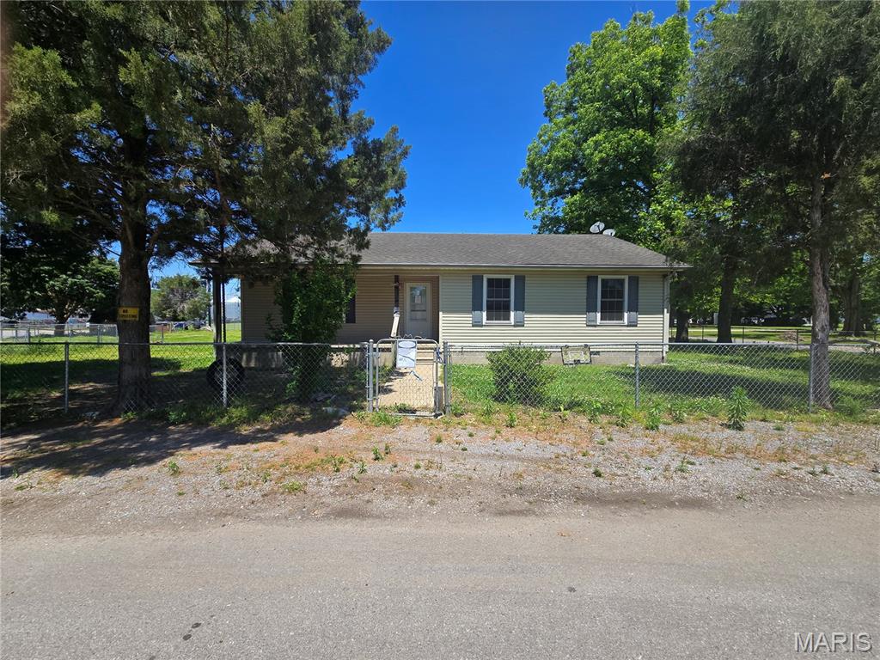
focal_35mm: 13
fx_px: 330
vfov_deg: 89.9
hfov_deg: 106.2
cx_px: 440
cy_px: 330
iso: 50
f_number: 2.2
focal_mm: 2.2
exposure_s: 1/1704
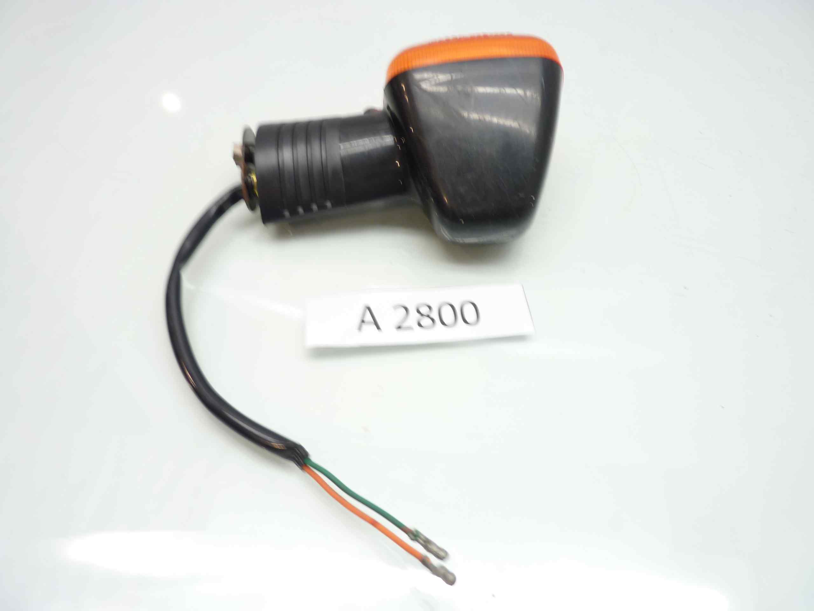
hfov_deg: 69.4
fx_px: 588
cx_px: 407
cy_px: 306
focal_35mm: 25
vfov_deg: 54.9
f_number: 3.3
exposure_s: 1/13
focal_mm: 4.1
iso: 80
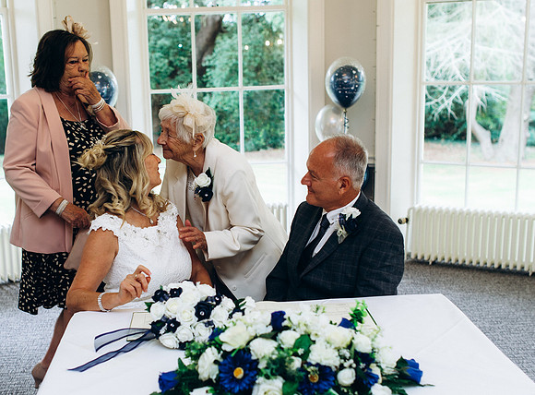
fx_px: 772
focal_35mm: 50
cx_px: 213
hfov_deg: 38.0
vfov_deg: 28.6
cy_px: 238
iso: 160
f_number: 2.8
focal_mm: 35
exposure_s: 1/100
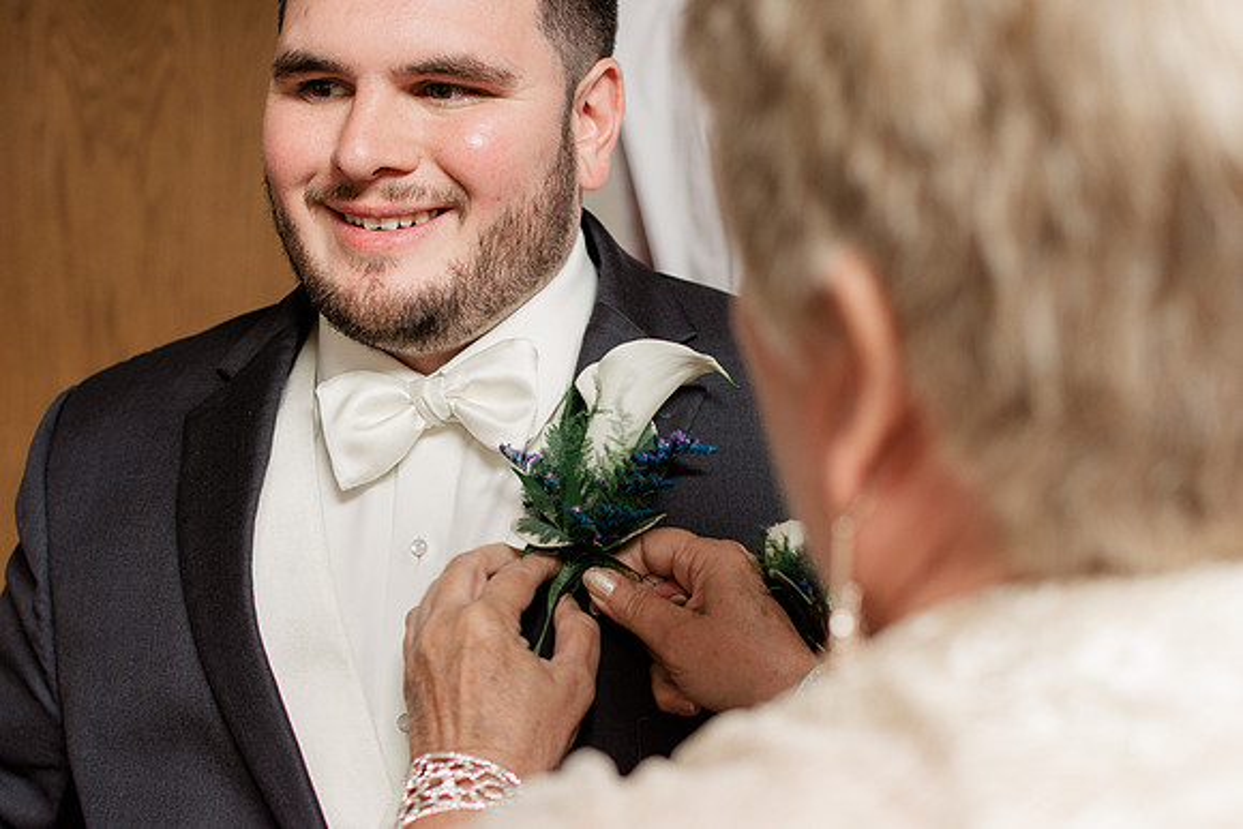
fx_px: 1813
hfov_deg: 37.8
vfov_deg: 25.8
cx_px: 622
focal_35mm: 52
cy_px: 414
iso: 200
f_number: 2.8
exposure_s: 1/125
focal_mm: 35
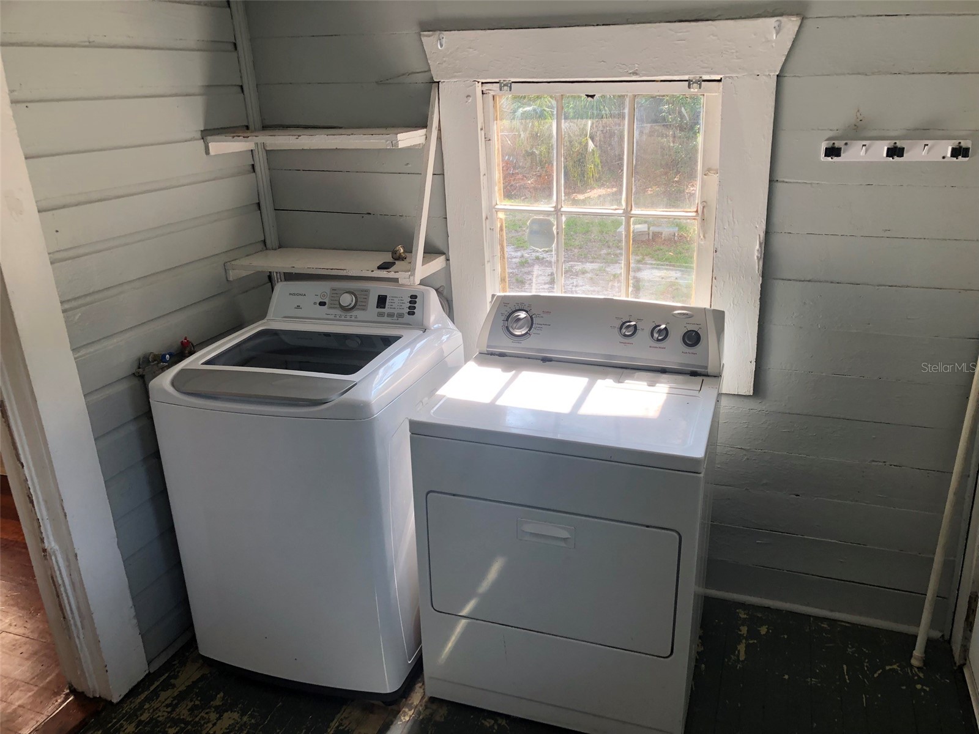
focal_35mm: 28
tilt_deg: -19.5
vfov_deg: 49.7
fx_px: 792
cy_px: 367
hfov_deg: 63.4
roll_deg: +3.3
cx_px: 490
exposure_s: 1/120
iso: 40
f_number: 1.8
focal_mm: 3.99
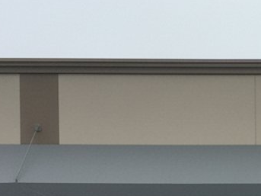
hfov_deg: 18.4
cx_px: 422
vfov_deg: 15.2
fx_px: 686
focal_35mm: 91
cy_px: 279
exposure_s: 1/676
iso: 887
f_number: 1.6
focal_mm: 5.7
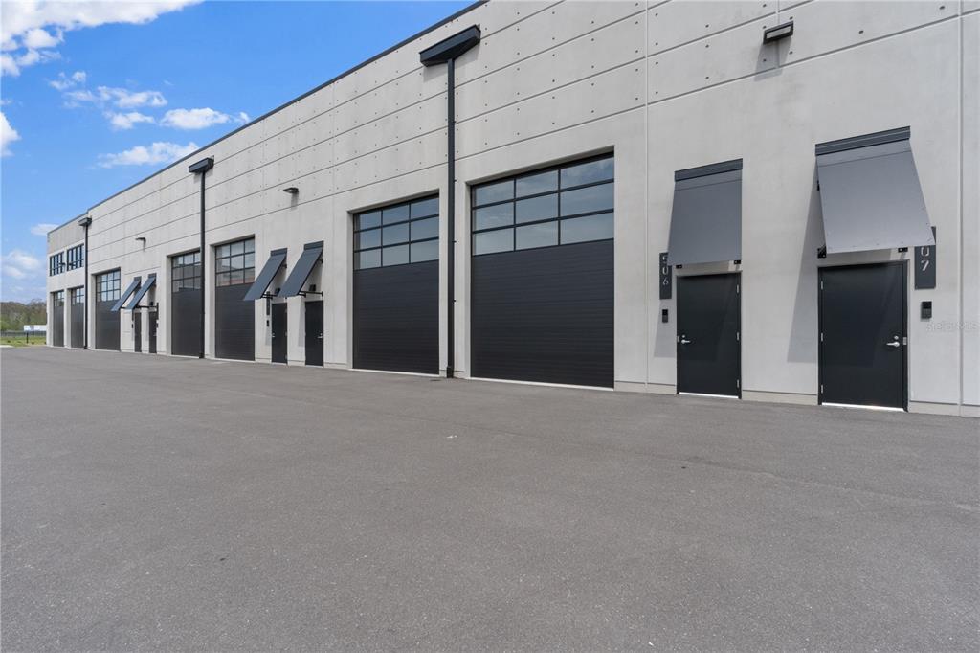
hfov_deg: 104.3
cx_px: 490
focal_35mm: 14
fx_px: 381
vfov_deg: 81.2
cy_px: 326
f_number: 16
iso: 2500
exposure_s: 1/1000
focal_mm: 14
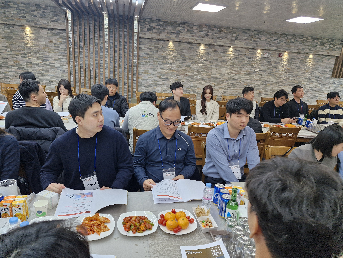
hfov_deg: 73.9
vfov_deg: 58.9
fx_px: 228
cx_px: 172
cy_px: 129
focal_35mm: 23
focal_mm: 5.54
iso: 80
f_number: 1.8
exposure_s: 1/120
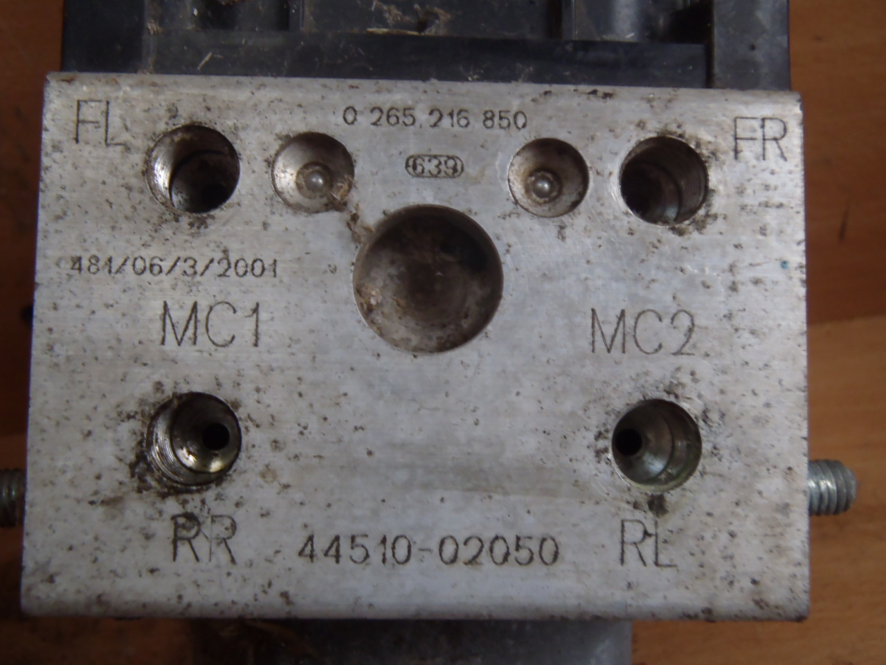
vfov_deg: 38.7
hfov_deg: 50.1
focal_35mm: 37
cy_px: 332
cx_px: 443
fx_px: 947
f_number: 4.7
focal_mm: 6.64
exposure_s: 1/4
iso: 200
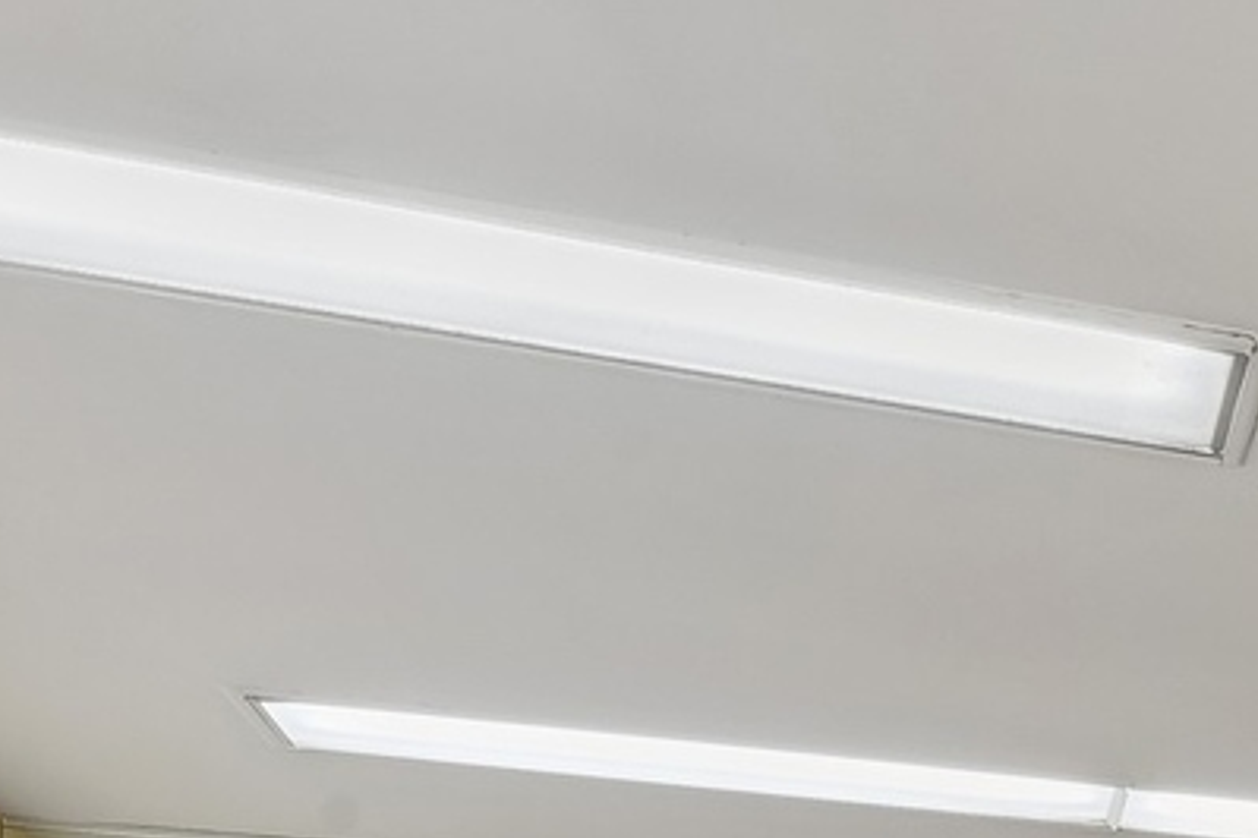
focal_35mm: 69
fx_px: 2411
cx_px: 1977
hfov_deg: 22.7
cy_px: 1430
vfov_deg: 16.9
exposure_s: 1/2
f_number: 8
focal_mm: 17
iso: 200
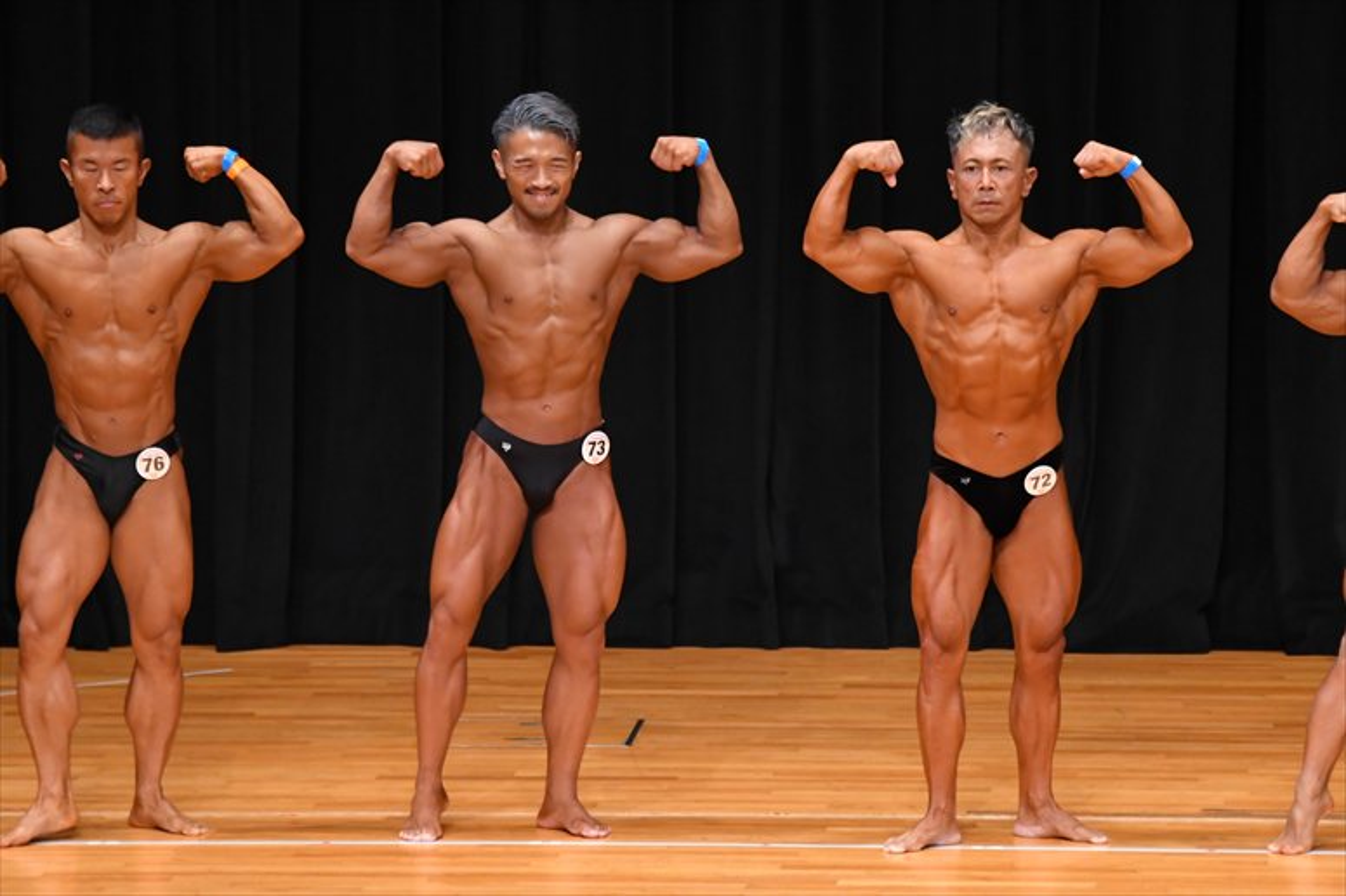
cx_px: 673
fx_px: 10651
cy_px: 448
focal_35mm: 285
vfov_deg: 4.8
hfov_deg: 7.2
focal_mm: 190
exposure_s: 1/400
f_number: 5.6
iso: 4000
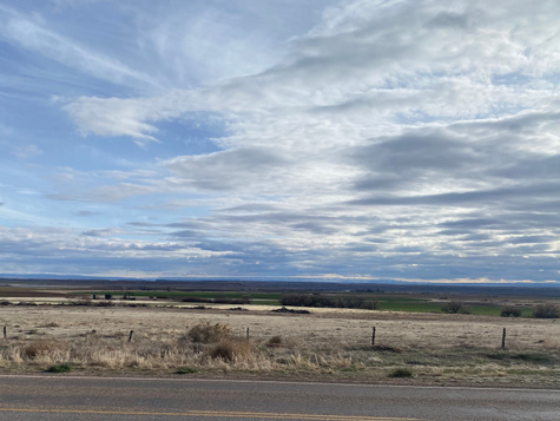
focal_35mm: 35
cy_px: 272
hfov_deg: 52.3
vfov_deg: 40.4
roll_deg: -1.7
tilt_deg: +1.2
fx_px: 567
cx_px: 232
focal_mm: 4.25
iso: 32
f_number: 1.8
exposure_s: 1/5747
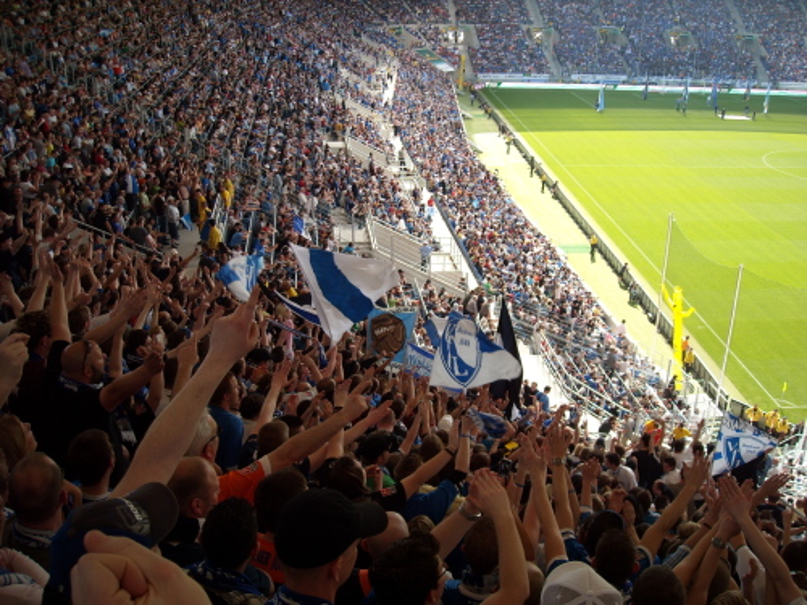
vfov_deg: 40.7
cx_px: 404
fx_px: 816
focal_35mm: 35
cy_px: 302
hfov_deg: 52.6
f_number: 2.8
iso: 64
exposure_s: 1/218
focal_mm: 5.7
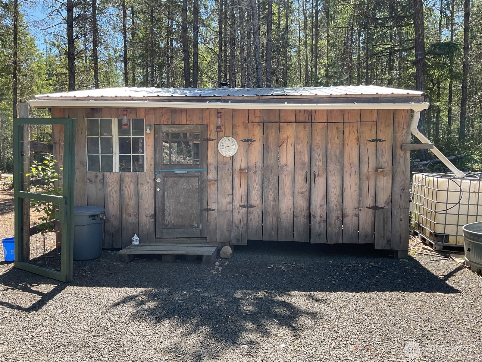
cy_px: 181
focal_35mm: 29
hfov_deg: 61.7
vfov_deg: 48.2
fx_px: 404
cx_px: 241
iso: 16
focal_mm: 3
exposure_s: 1/333
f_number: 1.8
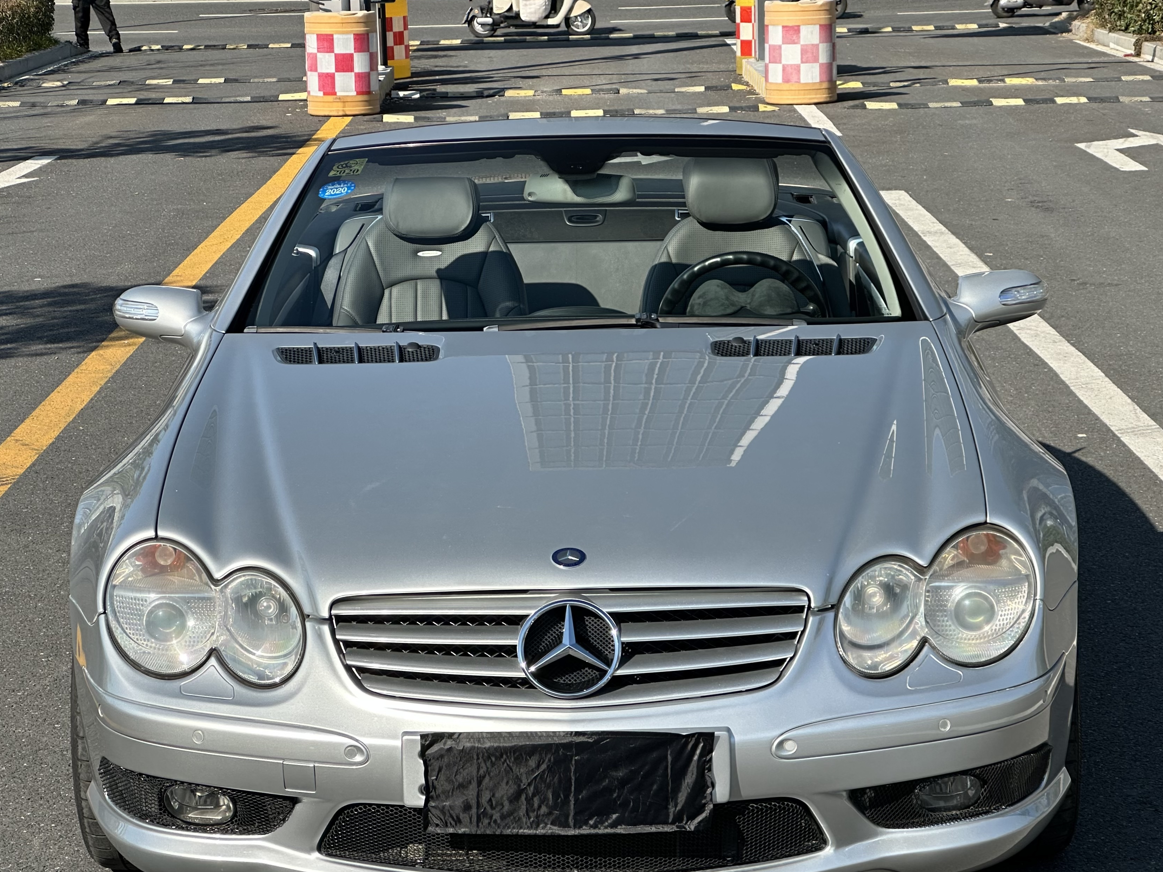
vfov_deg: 16.2
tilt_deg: -12.2
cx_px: 568
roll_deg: -0.3
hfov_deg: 21.5
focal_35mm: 91
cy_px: 502
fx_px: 3057
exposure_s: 1/190
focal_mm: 9
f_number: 2.8
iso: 32
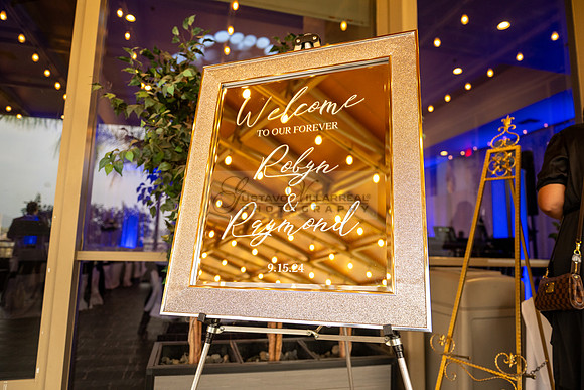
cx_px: 292
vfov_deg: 53.2
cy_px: 195
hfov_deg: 73.7
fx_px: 389
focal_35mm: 24
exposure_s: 1/200
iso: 1000
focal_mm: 24
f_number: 2.8
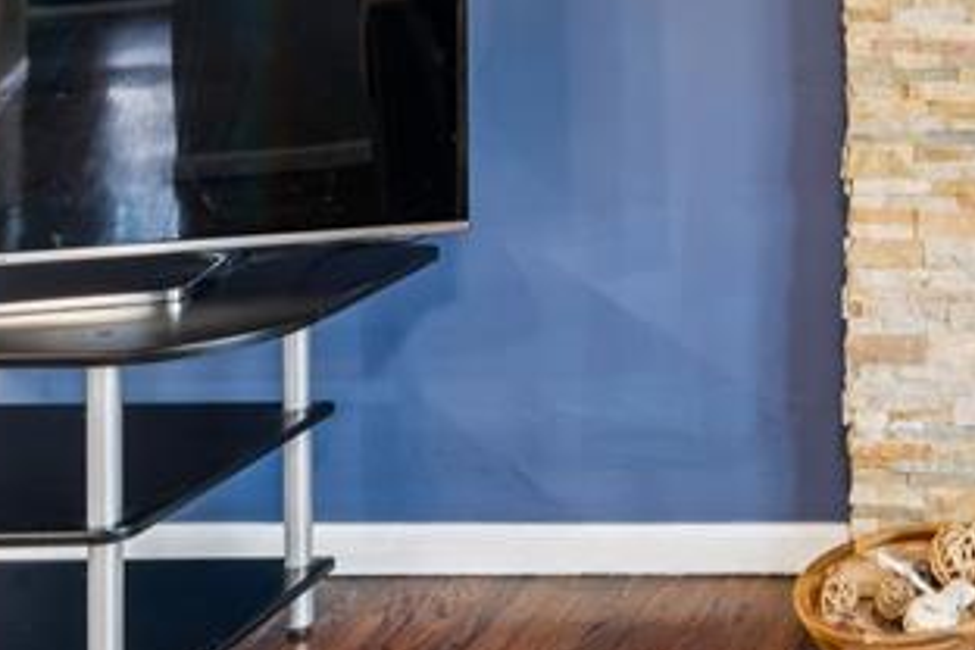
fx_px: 1642
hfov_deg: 26.5
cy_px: -212
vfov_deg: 20.3
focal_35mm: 61
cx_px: 1356
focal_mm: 18.5
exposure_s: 1.6
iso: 200
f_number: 13
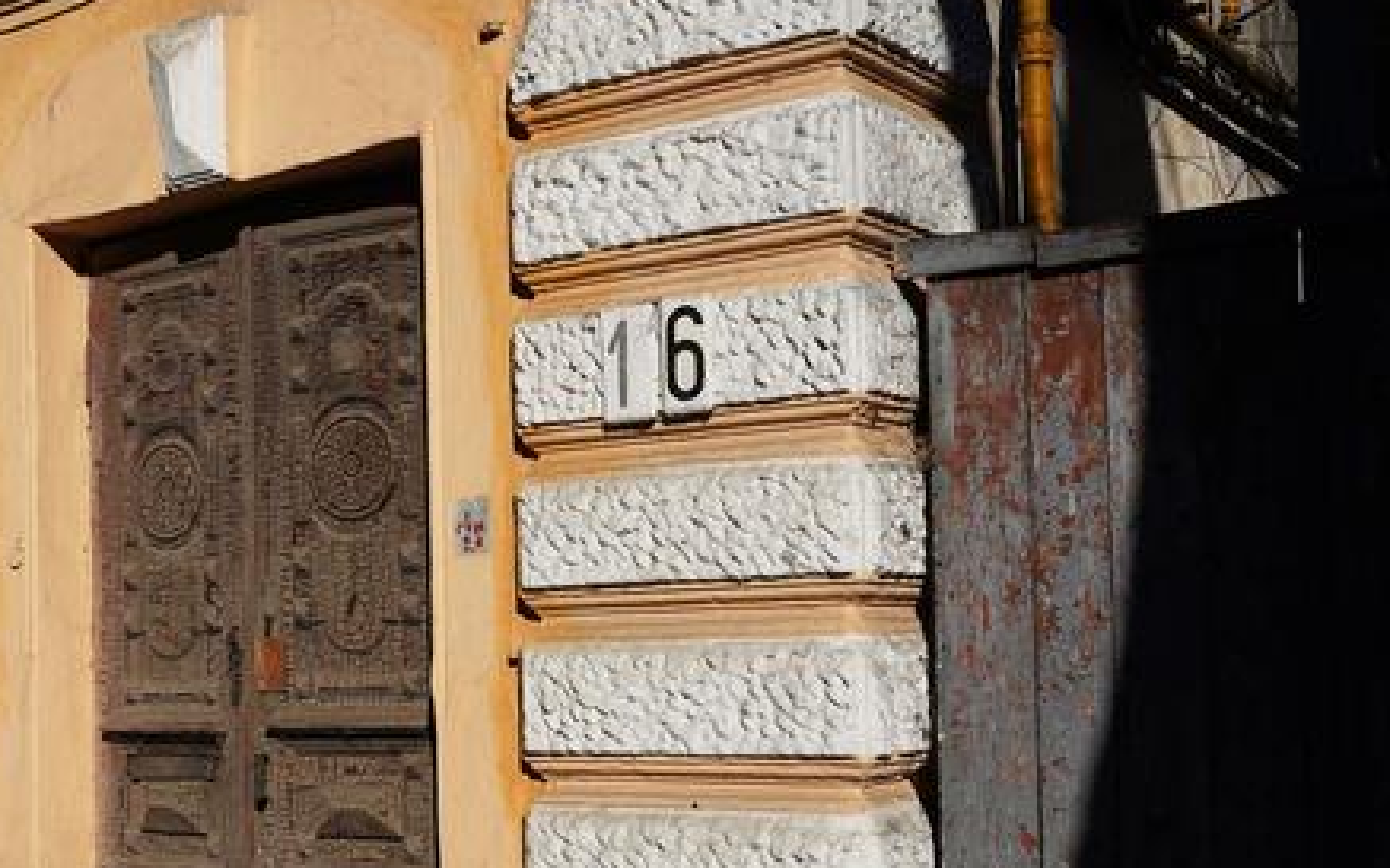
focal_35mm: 54
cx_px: 305
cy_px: 630
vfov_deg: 24.0
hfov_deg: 36.7
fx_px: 2027
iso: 100
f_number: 8
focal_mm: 31.9
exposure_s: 1/800
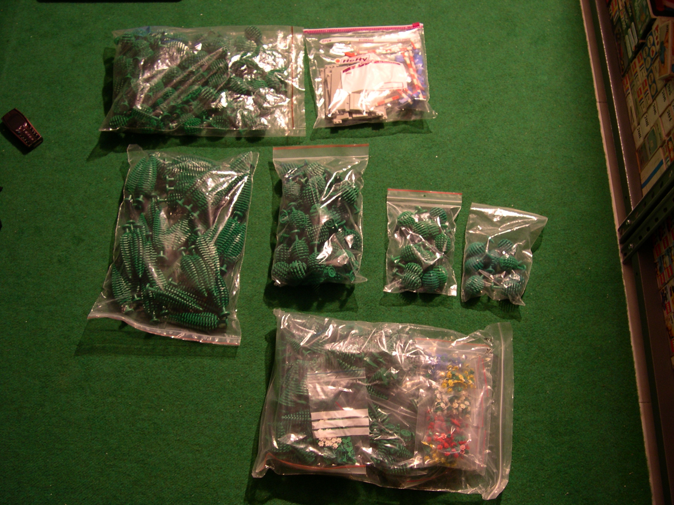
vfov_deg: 37.7
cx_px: 337
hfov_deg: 49.0
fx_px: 740
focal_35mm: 38
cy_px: 252
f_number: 2.8
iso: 105
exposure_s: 1/5
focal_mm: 8
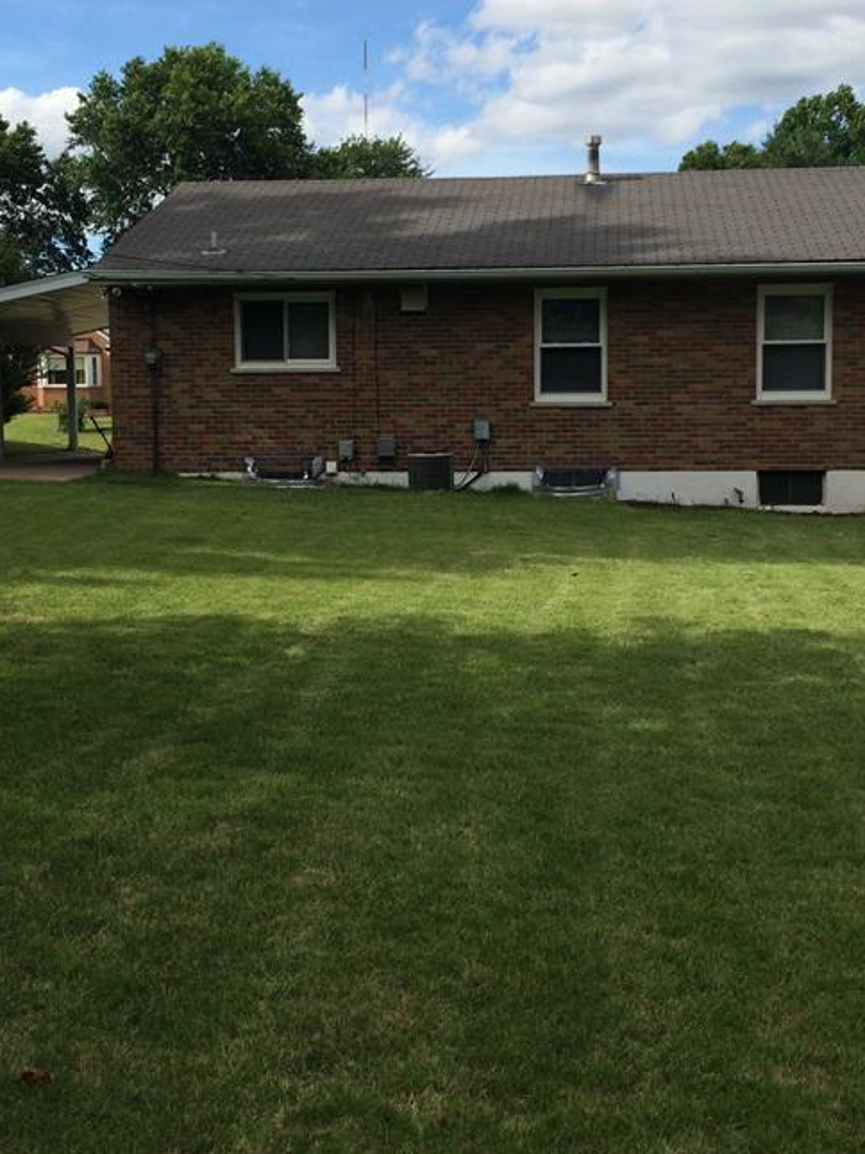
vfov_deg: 41.2
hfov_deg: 31.5
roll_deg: -0.3
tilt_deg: -7.6
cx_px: 436
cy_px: 514
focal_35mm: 46
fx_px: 1534
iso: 32
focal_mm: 4.15
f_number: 2.2
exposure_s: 1/1866
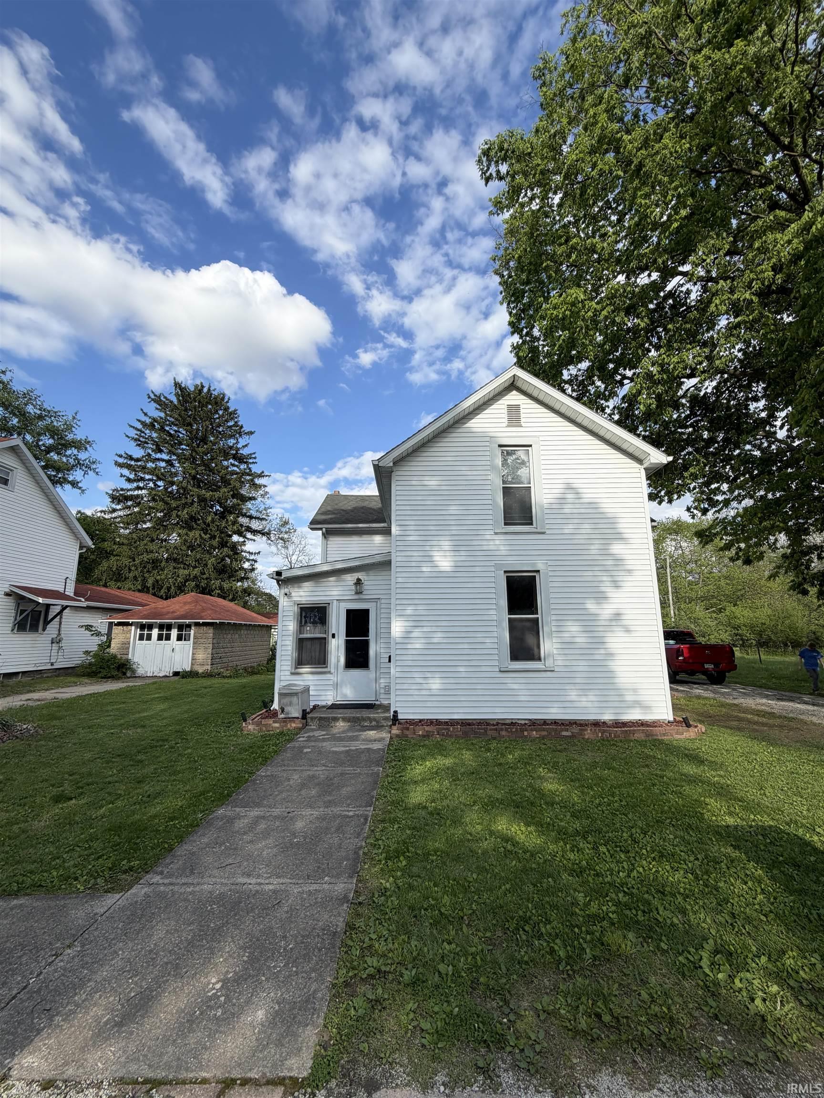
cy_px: 549
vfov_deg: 102.1
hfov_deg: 85.7
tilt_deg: +11.3
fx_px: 444
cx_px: 412
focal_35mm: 14
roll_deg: +0.0
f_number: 2.2
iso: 32
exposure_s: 1/770
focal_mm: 2.22
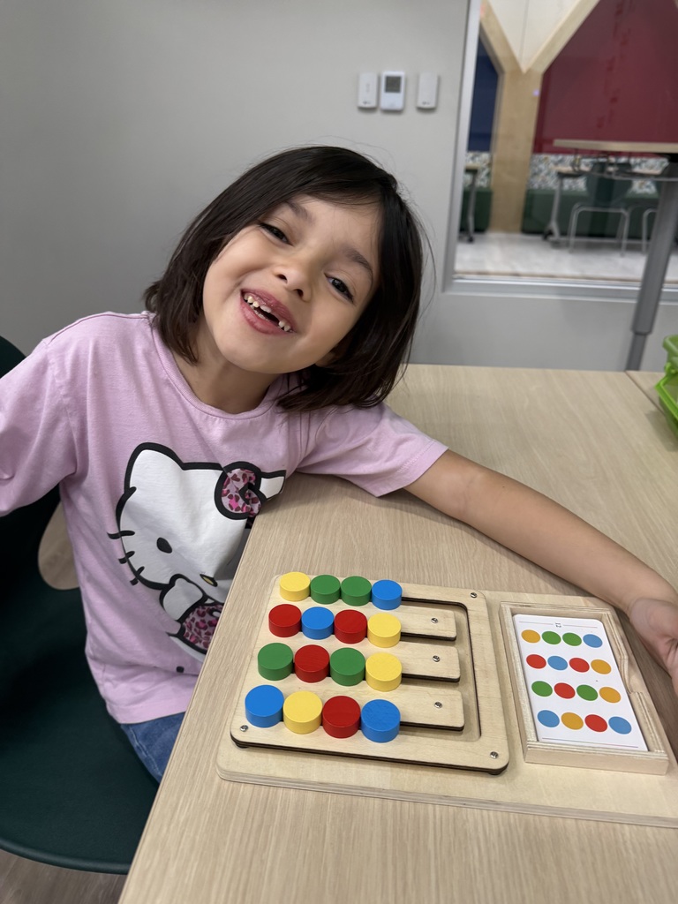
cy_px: 452
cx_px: 339
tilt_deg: -26.1
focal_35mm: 24
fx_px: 627
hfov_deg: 56.8
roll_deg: -2.6
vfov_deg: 71.6
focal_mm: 6.76
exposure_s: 1/121
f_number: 1.78
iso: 200
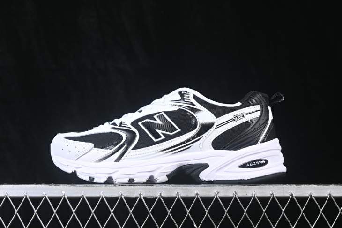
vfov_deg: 18.2
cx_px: 171
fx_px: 712
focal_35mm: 75
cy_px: 114
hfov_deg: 27.0
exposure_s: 1/60
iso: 160
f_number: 6.3
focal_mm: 50
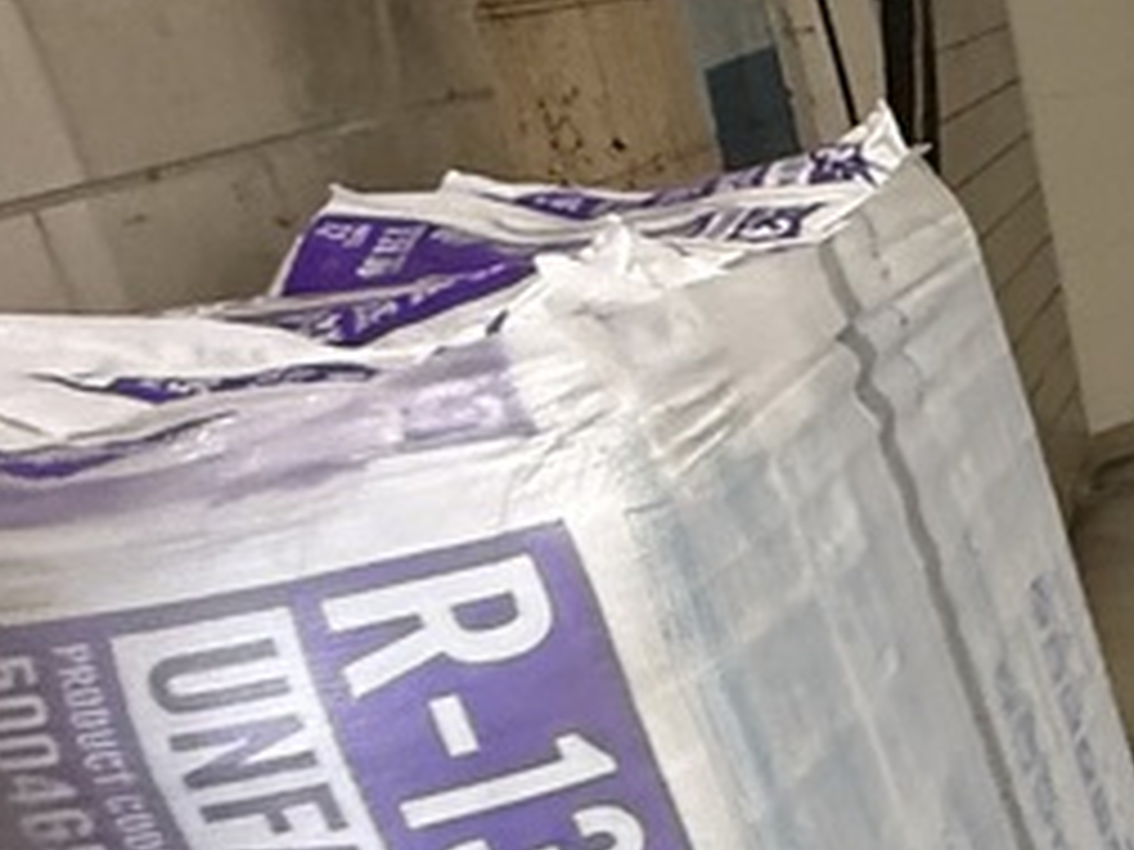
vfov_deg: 25.1
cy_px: 715
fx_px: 1867
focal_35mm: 57
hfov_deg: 23.0
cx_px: 1917
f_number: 2.2
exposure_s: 1/99
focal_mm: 2.22
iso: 320
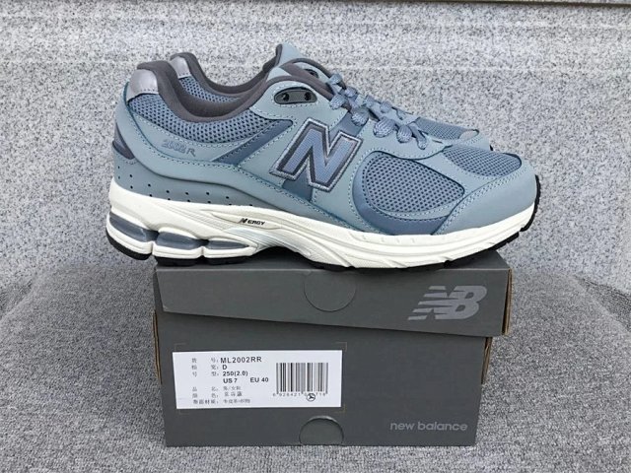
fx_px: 565
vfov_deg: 45.4
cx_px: 316
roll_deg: -0.7
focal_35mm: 31
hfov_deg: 58.4
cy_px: 236
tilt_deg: -19.2
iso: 25
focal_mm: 3.3
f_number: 2.4
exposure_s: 1/431
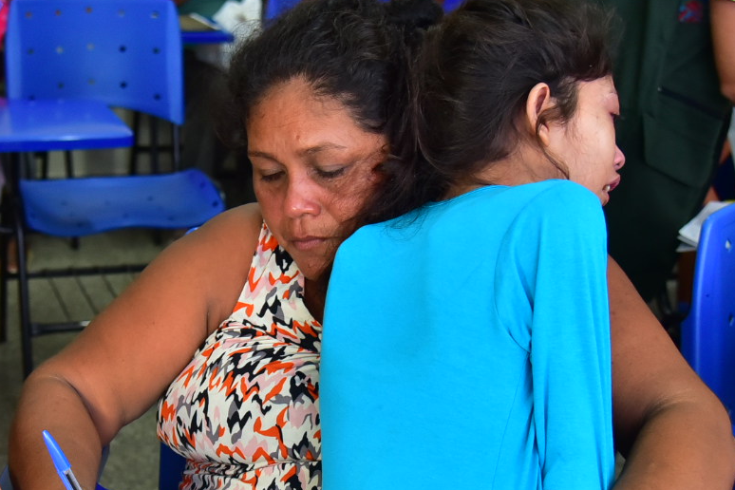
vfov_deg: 20.2
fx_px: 1368
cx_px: 196
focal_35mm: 67
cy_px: 347
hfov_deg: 29.7
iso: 1250
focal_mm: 32
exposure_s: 1/250
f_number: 4
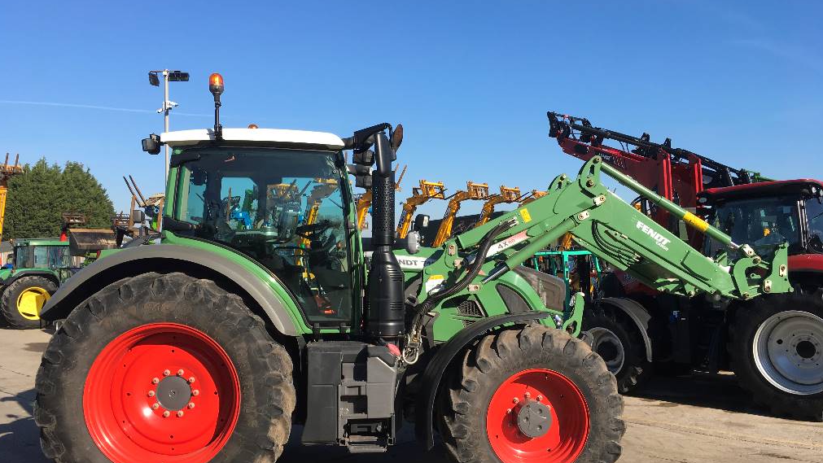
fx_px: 698
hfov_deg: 61.0
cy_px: 264
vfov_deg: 36.6
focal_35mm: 32
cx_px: 409
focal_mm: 4.15
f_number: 2.2
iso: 25
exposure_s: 1/1202
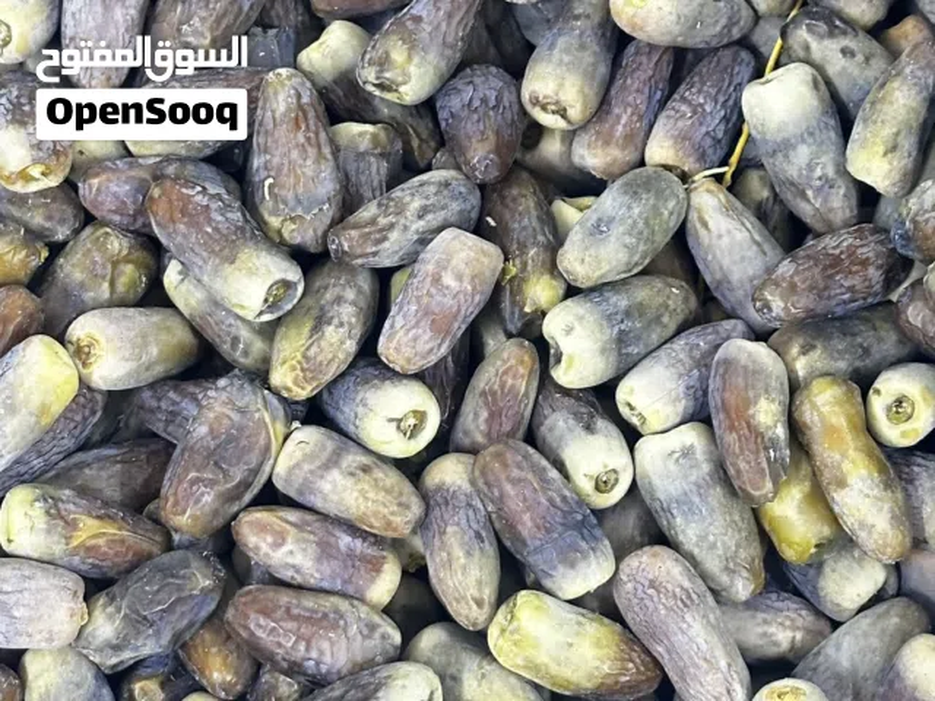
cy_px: 350
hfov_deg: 39.7
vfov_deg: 30.3
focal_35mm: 48
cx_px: 468
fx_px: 1297
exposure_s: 1/33
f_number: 1.78
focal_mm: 6.86
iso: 500
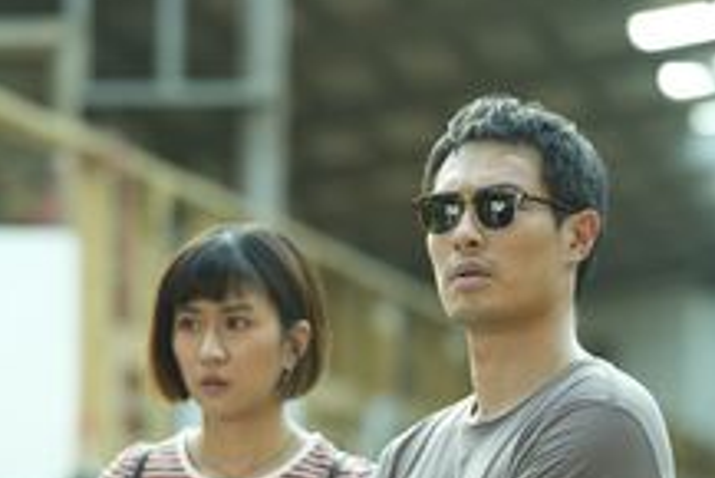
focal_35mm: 229
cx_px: 280
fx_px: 4551
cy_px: 414
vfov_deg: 6.0
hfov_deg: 9.0
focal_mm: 124
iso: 1600
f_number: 2.8
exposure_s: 1/200
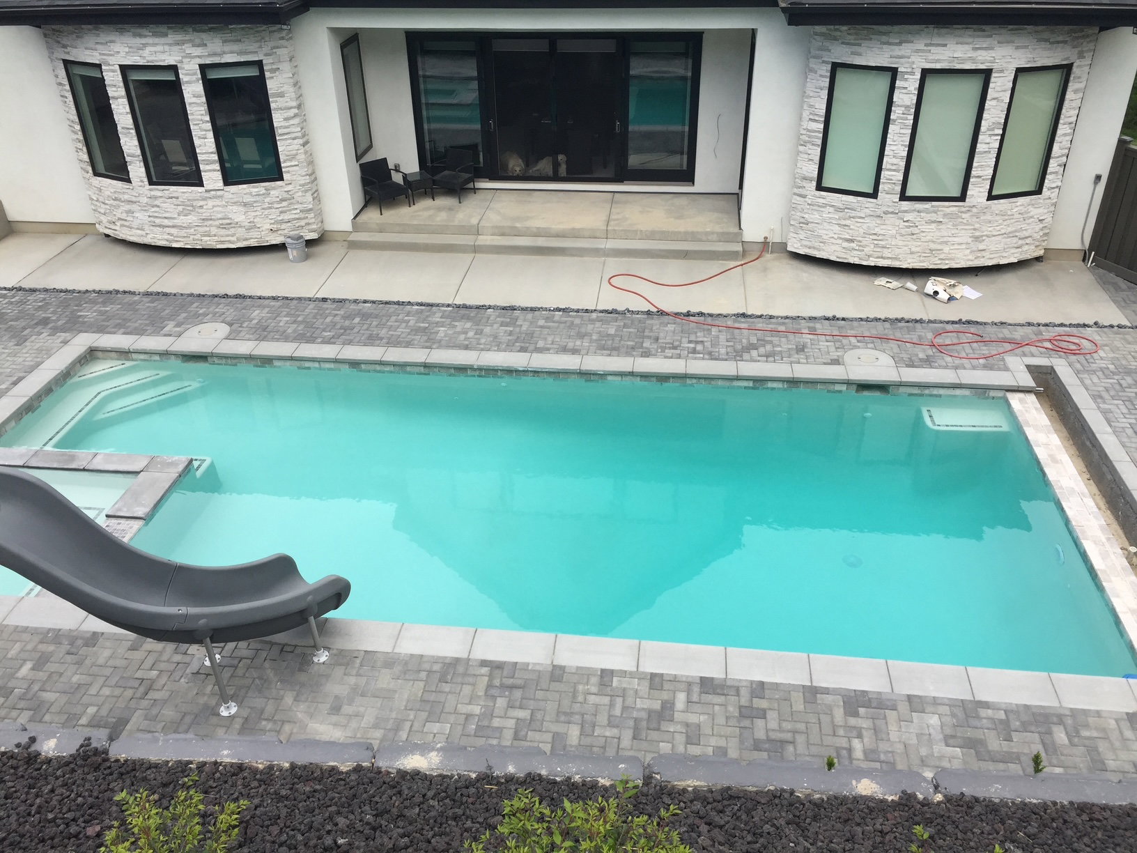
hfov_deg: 61.7
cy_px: 426
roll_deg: +0.9
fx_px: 953
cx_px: 568
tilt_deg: -32.4
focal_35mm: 29
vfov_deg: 48.2
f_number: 2.2
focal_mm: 4.15
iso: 32
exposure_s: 1/1014
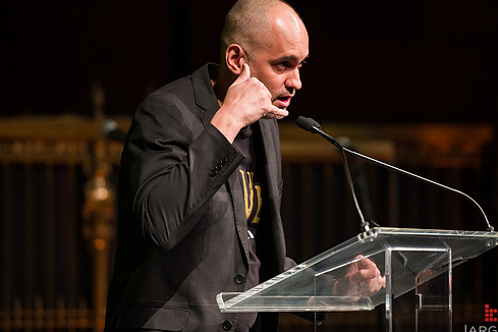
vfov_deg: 5.8
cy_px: 161
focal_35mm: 237
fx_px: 3278
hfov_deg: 8.7
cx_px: 262
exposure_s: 1/400
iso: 1600
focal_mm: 200
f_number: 3.2
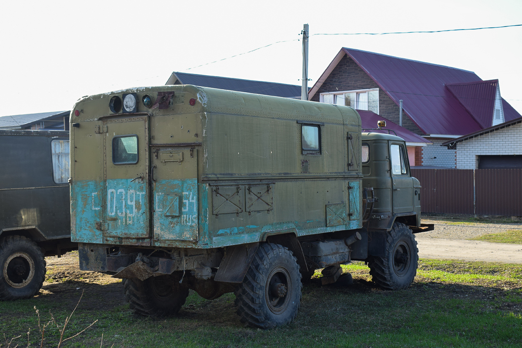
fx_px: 631
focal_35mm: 44
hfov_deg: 45.0
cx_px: 261
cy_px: 174
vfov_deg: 30.8
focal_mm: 29
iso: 200
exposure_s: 1/250
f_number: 5.6
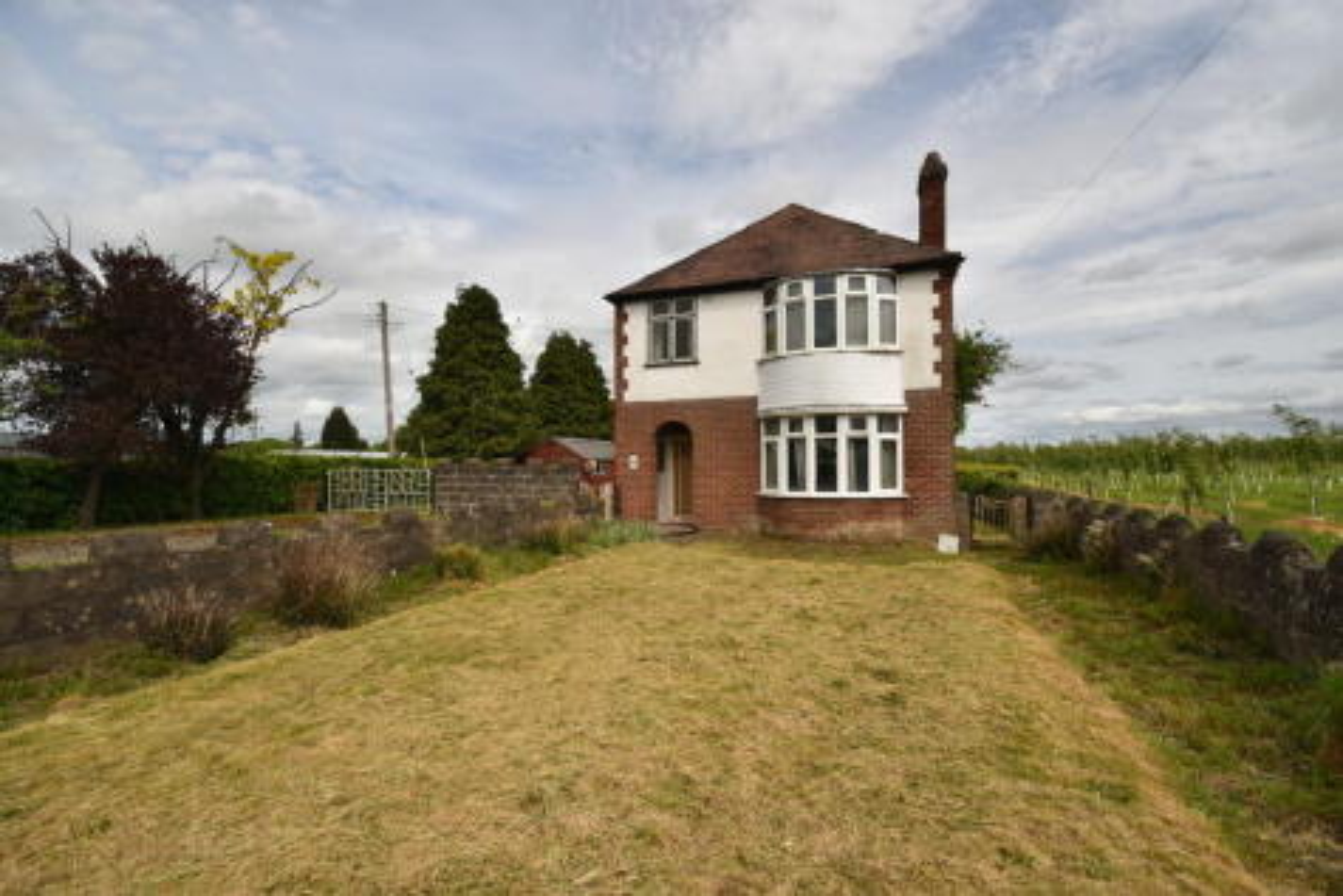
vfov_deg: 77.4
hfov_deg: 100.4
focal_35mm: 15
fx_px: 560
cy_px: 448
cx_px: 672
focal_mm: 10
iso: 100
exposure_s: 1/200
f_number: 11
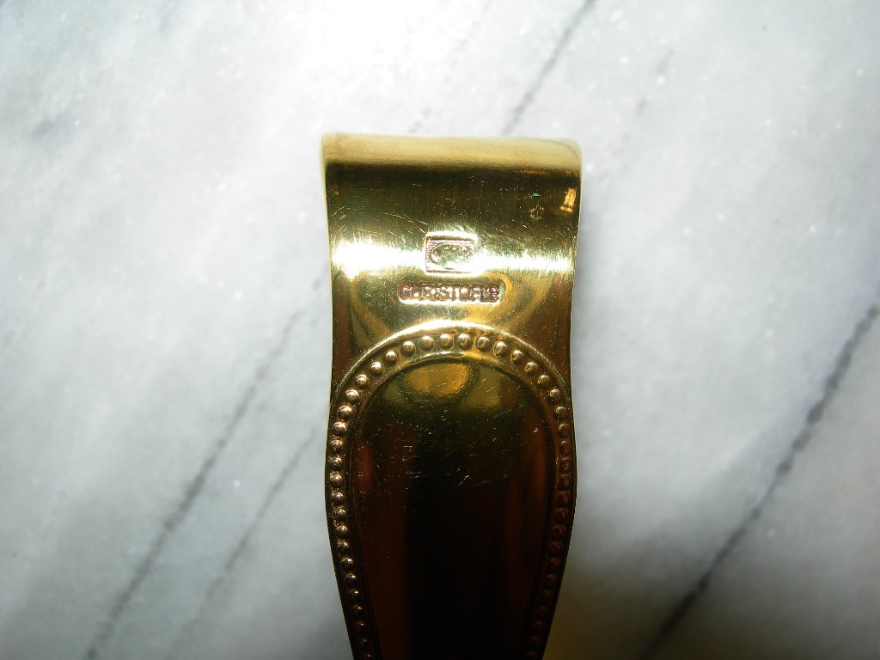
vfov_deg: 37.7
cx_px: 440
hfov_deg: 49.0
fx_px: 966
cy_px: 330
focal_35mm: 38
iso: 50
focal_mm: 7.8
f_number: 4.8
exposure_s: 1/60.1
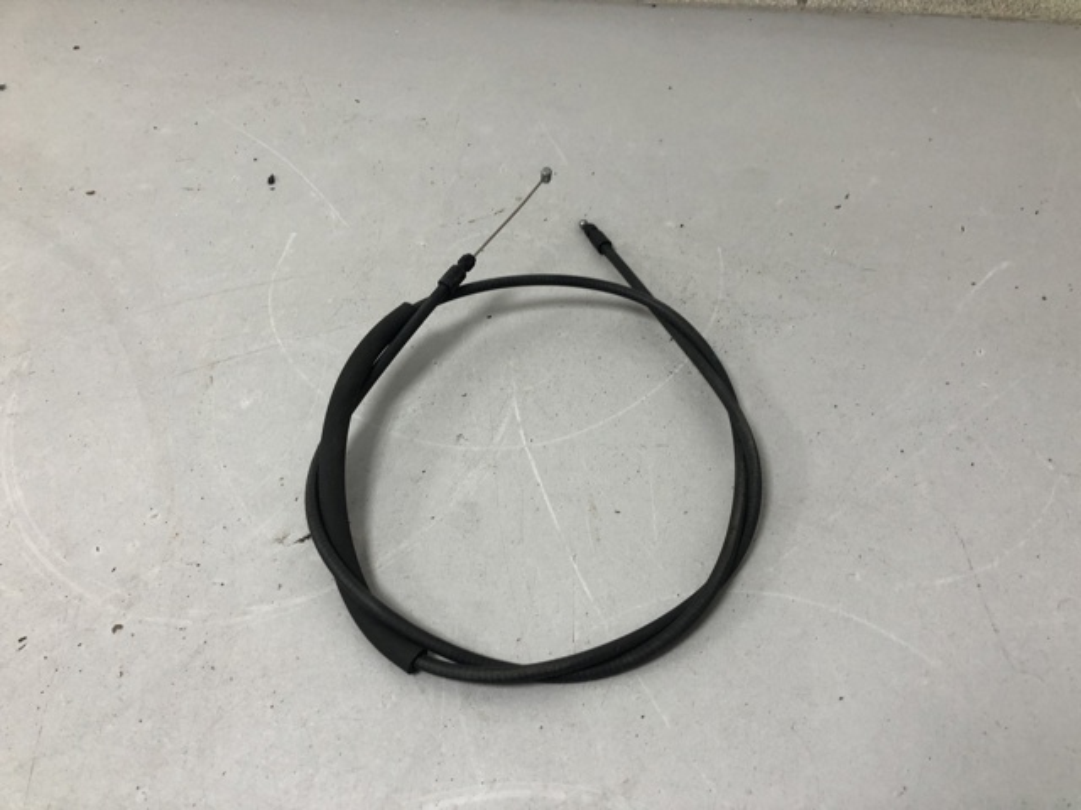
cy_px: 405
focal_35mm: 28
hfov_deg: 63.4
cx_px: 540
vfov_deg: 49.7
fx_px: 874
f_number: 1.8
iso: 40
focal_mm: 4
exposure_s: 1/33
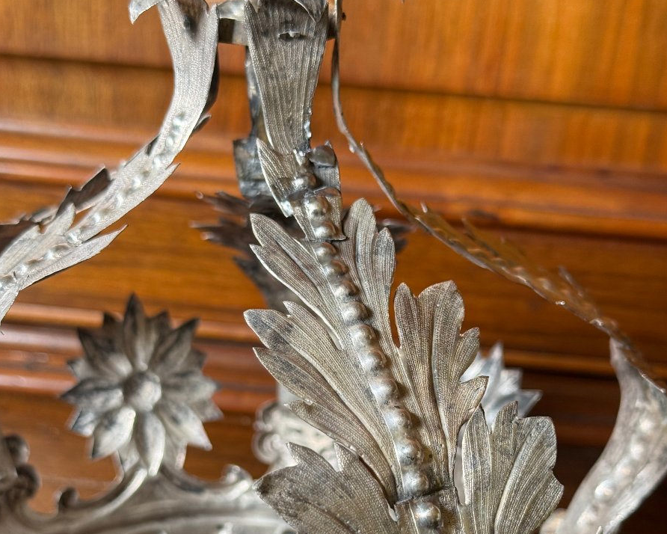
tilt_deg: -23.6
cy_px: 406
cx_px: 333
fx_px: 1244
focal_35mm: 63
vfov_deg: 23.9
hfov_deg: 30.0
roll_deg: -4.1
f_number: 1.78
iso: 100
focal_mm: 6.76
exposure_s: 1/74
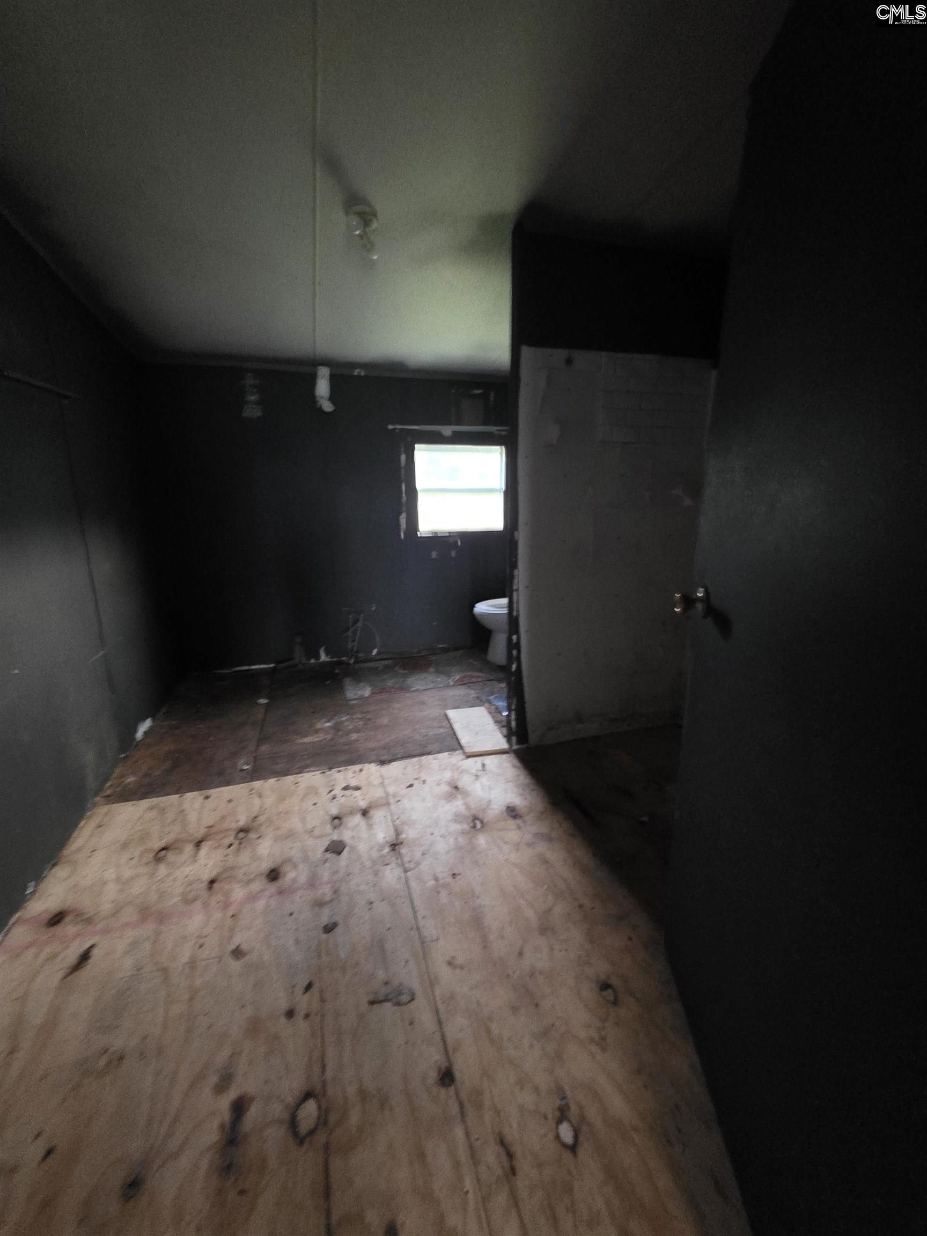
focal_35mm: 13
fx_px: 464
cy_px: 618
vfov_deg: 106.2
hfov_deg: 89.9
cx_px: 464
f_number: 1.9
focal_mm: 2.2
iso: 1000
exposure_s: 1/30
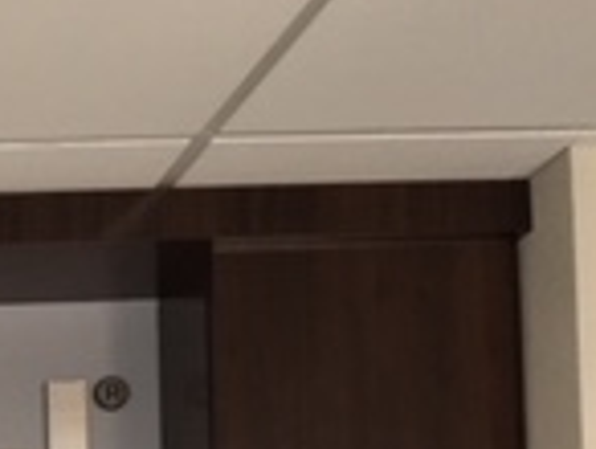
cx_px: -576
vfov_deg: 10.8
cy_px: 869
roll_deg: +0.3
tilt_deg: +3.3
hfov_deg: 13.4
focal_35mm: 127
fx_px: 2190
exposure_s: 1/60
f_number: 2.2
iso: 32
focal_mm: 4.15
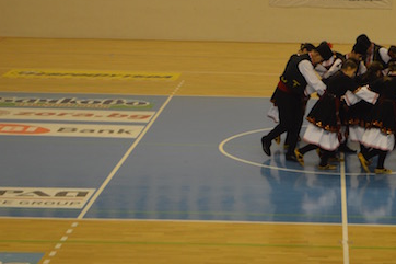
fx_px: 1275
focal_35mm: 116
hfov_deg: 17.4
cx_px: 363
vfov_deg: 11.7
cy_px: 45
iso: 400
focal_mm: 40
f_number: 5.3
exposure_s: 1/125
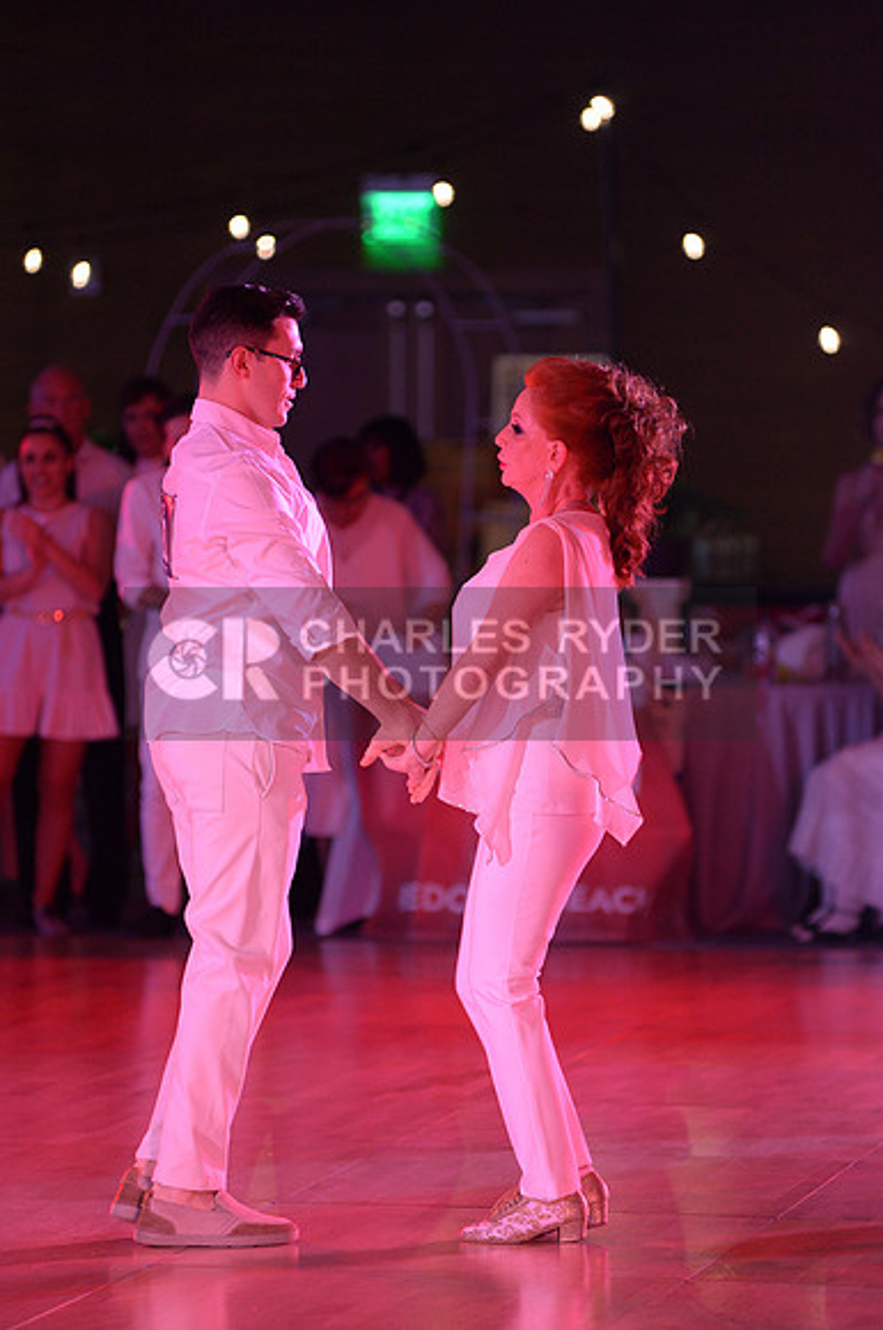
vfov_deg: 10.3
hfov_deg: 6.8
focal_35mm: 200
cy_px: 665
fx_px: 7380
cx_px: 442
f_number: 4
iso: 2500
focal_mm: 200
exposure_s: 1/250
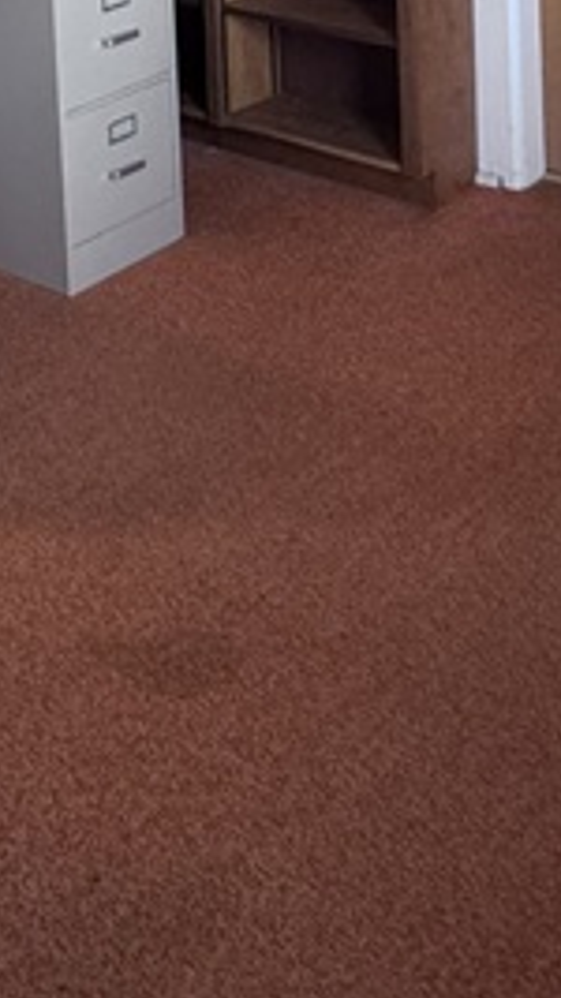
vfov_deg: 28.3
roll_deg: +2.1
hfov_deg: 19.7
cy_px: -301
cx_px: 239
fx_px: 1615
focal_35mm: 61
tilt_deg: -5.5
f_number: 2.2
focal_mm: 2.22
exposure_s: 1/83
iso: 320
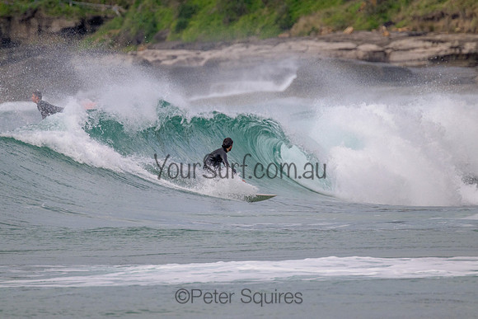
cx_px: 239
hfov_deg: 2.6
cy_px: 160
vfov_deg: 1.7
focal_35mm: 800
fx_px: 10624
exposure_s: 1/2000
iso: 1400
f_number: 11
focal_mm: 800
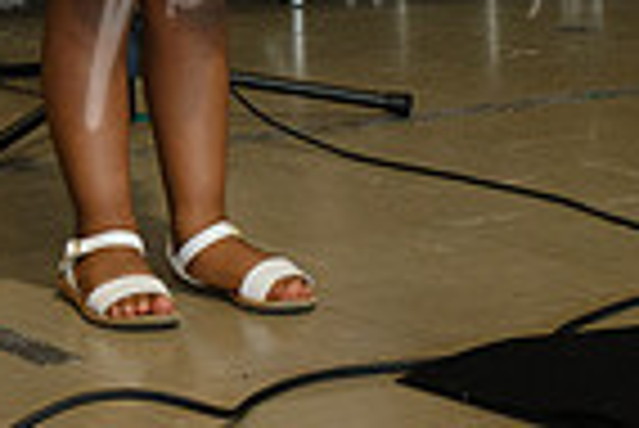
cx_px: -450
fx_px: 3411
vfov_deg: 7.1
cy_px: -178
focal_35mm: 192
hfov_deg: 10.2
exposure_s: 1/125
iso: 1600
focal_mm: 31.1
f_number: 5.6
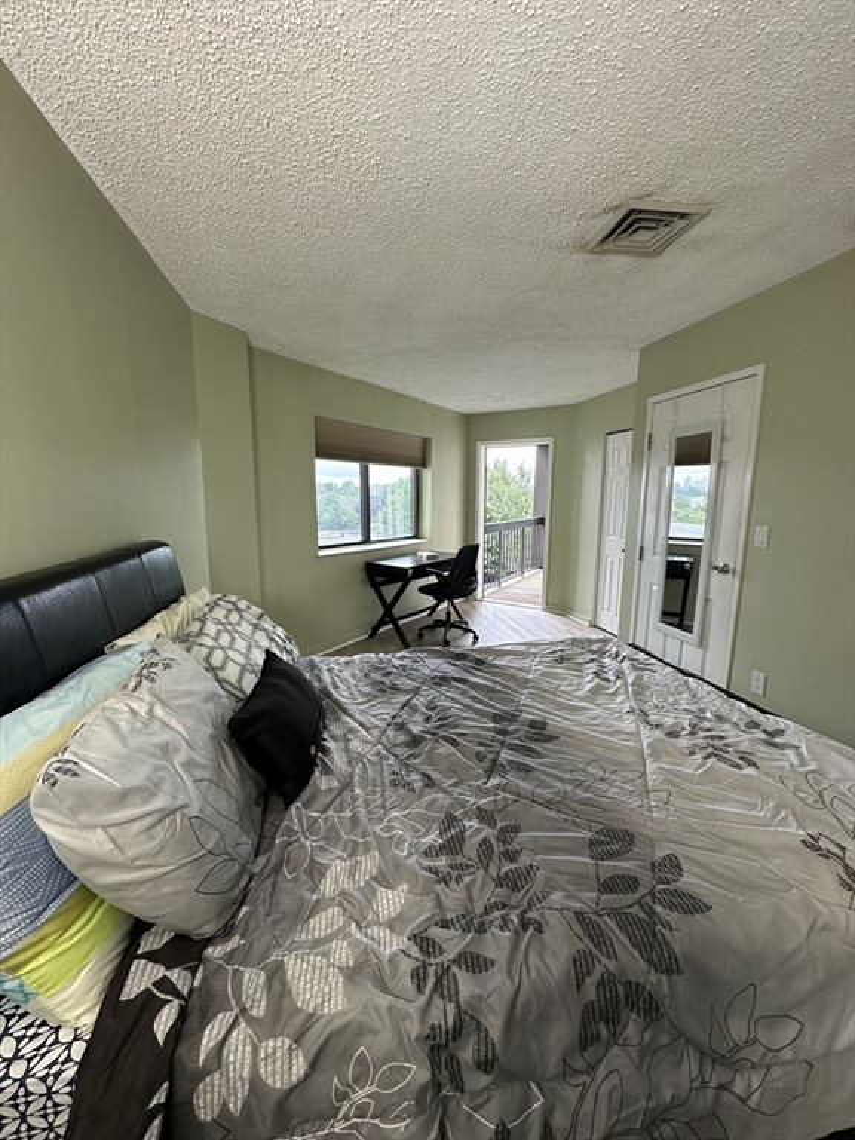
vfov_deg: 102.1
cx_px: 428
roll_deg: -1.8
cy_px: 570
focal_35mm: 14
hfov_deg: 85.7
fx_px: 461
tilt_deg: -8.7
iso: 160
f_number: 2.2
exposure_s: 1/120
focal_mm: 2.22
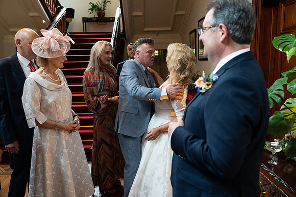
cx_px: 148
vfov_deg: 43.6
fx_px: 247
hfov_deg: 61.9
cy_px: 98
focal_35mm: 30
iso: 5000
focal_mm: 30
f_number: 3.5
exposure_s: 1/200
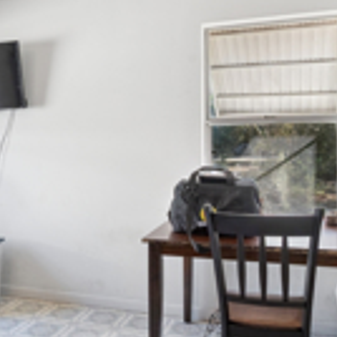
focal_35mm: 36
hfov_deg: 45.9
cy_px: 244
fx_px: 397
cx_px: 140
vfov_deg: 44.8
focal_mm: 14
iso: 400
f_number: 9
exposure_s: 1/80
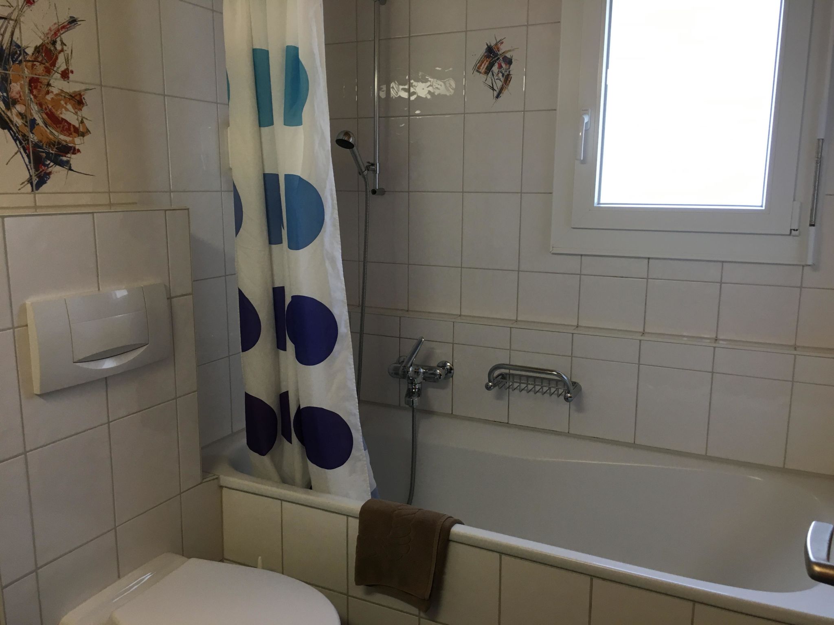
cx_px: 417
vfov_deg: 48.2
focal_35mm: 29
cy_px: 312
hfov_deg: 61.7
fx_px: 699
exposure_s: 1/33
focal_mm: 4.15
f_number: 2.2
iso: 50
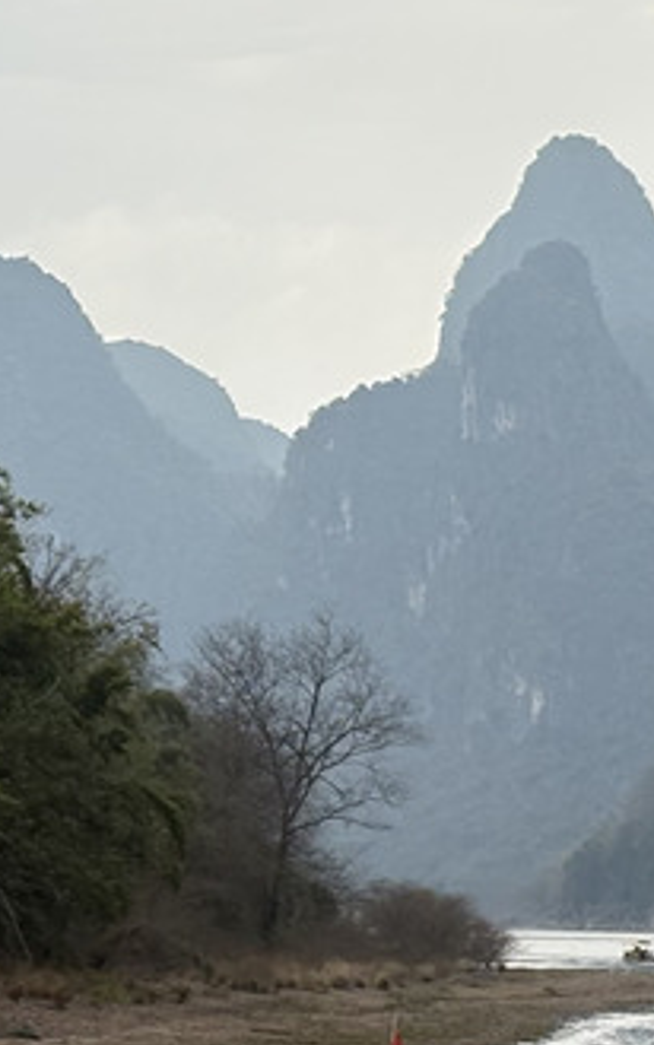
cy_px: 731
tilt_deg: +2.2
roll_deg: -0.1
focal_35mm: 201
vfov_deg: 10.4
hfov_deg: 6.5
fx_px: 5725
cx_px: 613
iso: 32
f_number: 1.6
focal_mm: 5.96
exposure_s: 1/1799
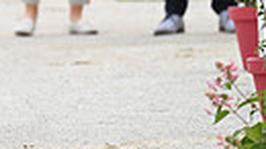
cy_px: -181
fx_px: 13135
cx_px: -311
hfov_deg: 1.2
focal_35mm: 1863
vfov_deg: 0.7
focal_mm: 400
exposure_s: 1/1600
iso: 560
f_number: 5.6
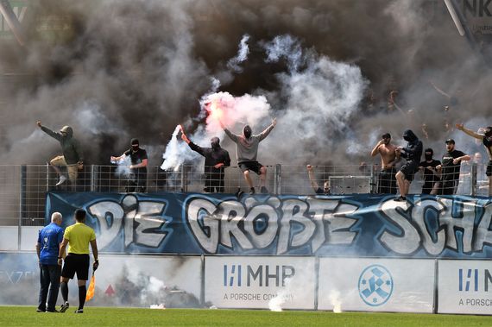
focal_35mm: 278
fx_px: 3789
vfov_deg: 4.9
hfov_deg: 7.4
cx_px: 246
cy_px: 164
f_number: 4.5
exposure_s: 1/1000
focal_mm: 185
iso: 100
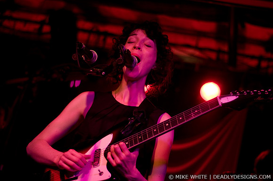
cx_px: 136
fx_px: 568
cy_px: 90
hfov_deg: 27.0
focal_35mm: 75
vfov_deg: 18.1
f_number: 1.8
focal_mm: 50
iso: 800
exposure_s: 1/200
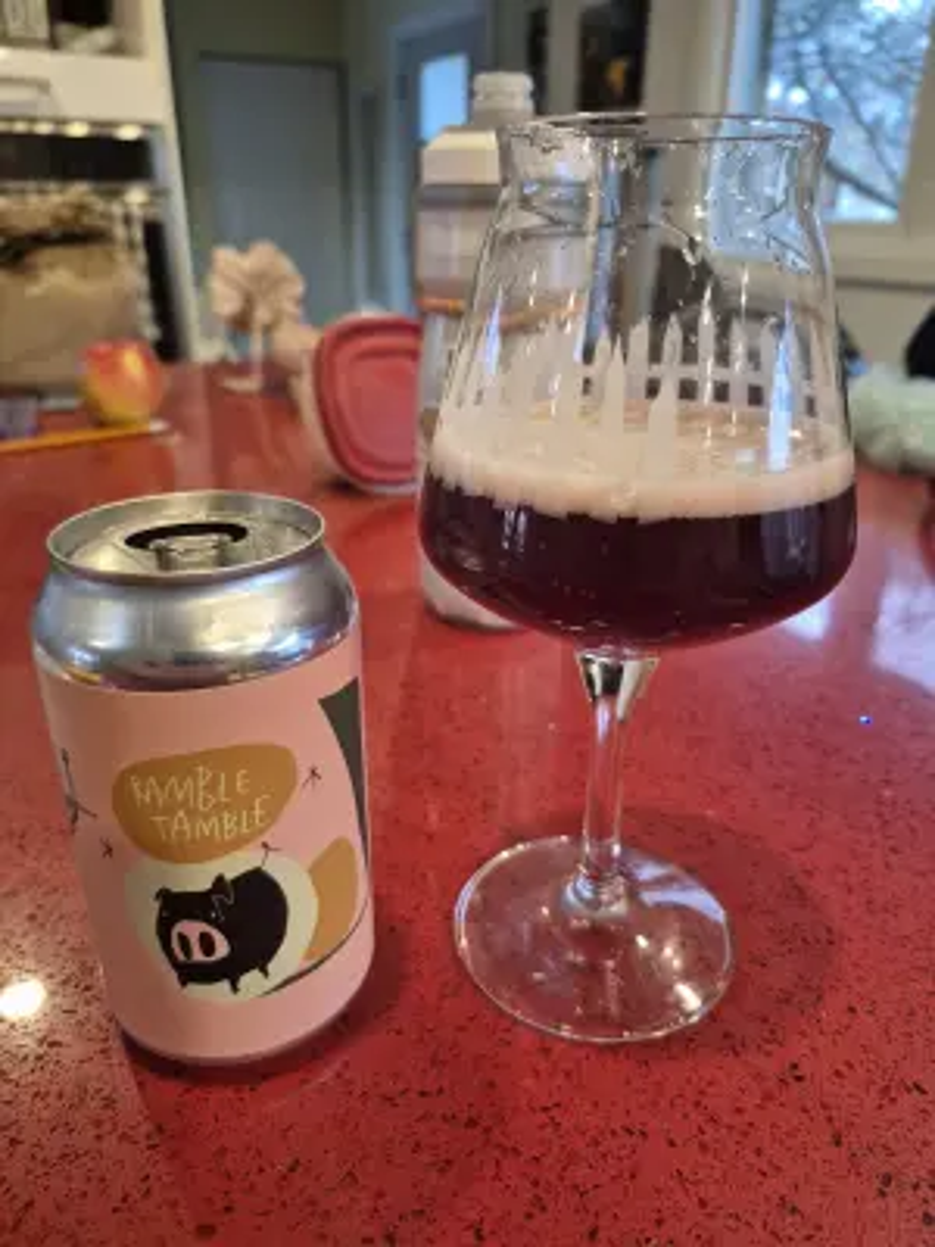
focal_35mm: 23
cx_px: 468
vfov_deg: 73.9
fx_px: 828
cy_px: 624
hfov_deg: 58.9
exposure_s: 1/120
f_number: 1.8
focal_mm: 5.4
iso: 640
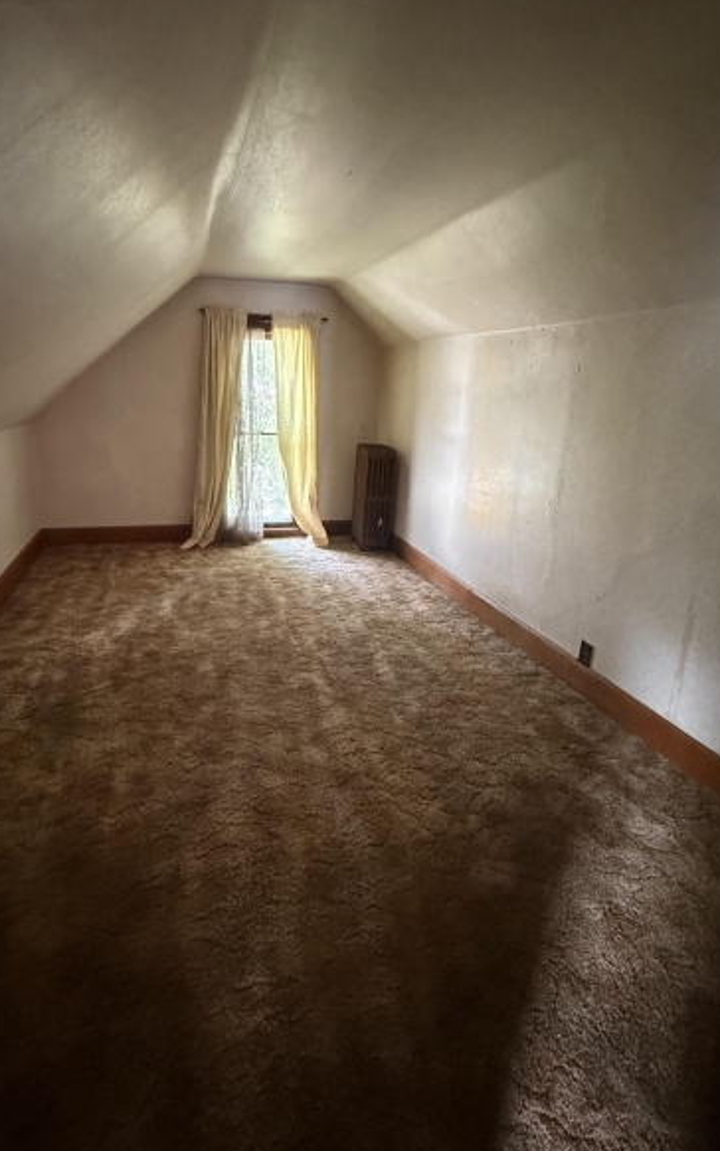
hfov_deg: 67.4
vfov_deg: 93.9
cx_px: 293
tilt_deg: -12.0
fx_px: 533
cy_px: 509
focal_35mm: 17
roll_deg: -2.1
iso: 1000
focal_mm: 2.22
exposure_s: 1/60
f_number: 2.2
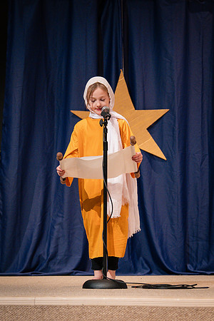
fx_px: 1328
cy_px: 193
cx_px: 100
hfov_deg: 9.2
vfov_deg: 13.8
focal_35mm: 149
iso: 1250
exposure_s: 1/160
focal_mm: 70
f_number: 2.8
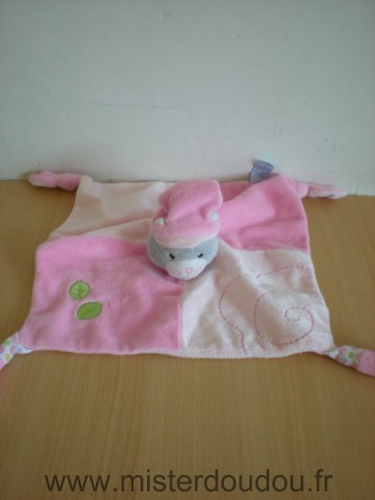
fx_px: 549
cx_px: 188
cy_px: 250
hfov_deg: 37.7
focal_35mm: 38
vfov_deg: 49.0
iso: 200
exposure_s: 1/47
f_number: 3.1
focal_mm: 6.3
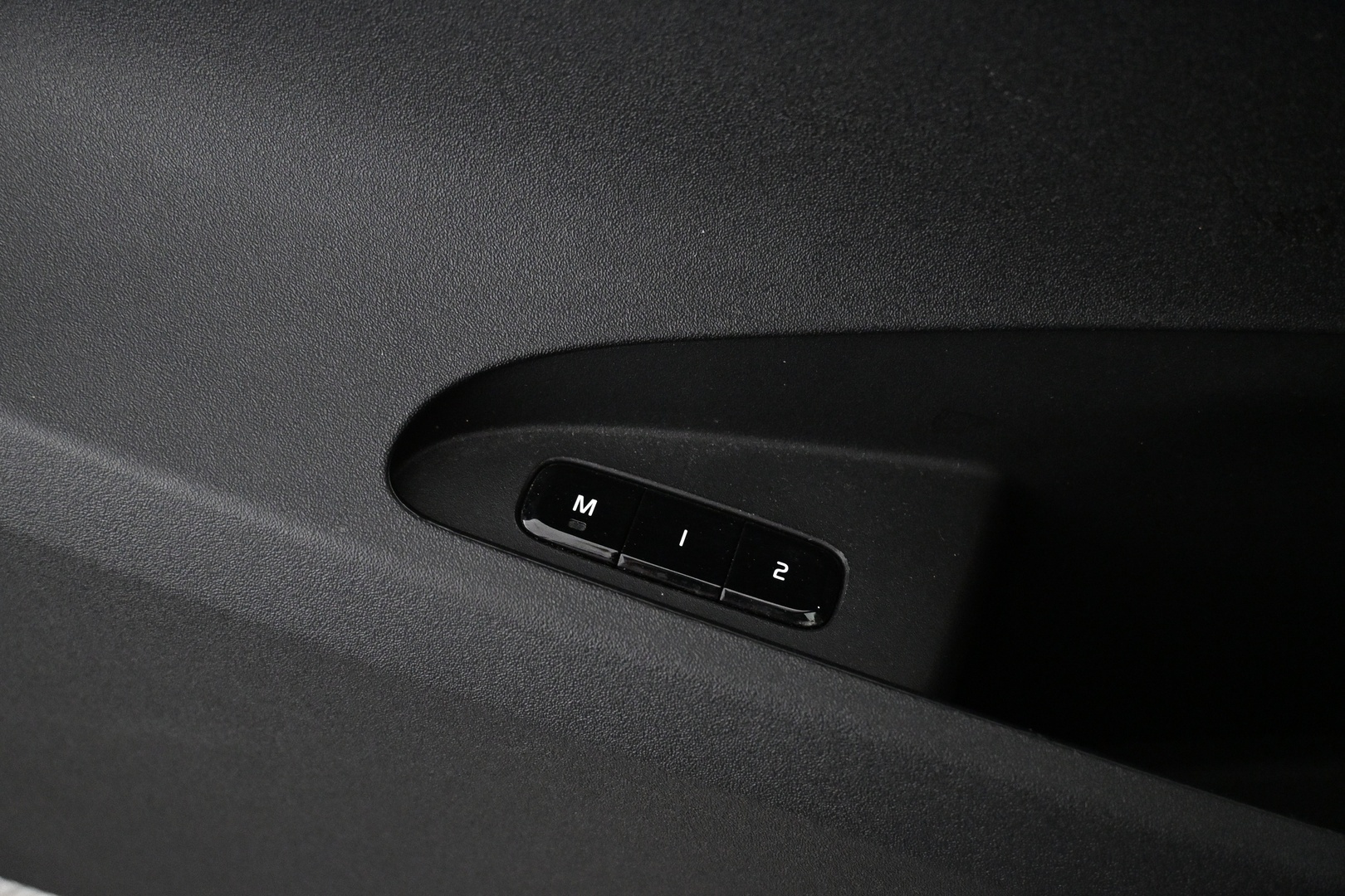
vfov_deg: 38.4
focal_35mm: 34
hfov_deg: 55.1
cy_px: 448
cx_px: 672
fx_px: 1289
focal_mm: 23
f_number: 4.2
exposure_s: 1/40
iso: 4000
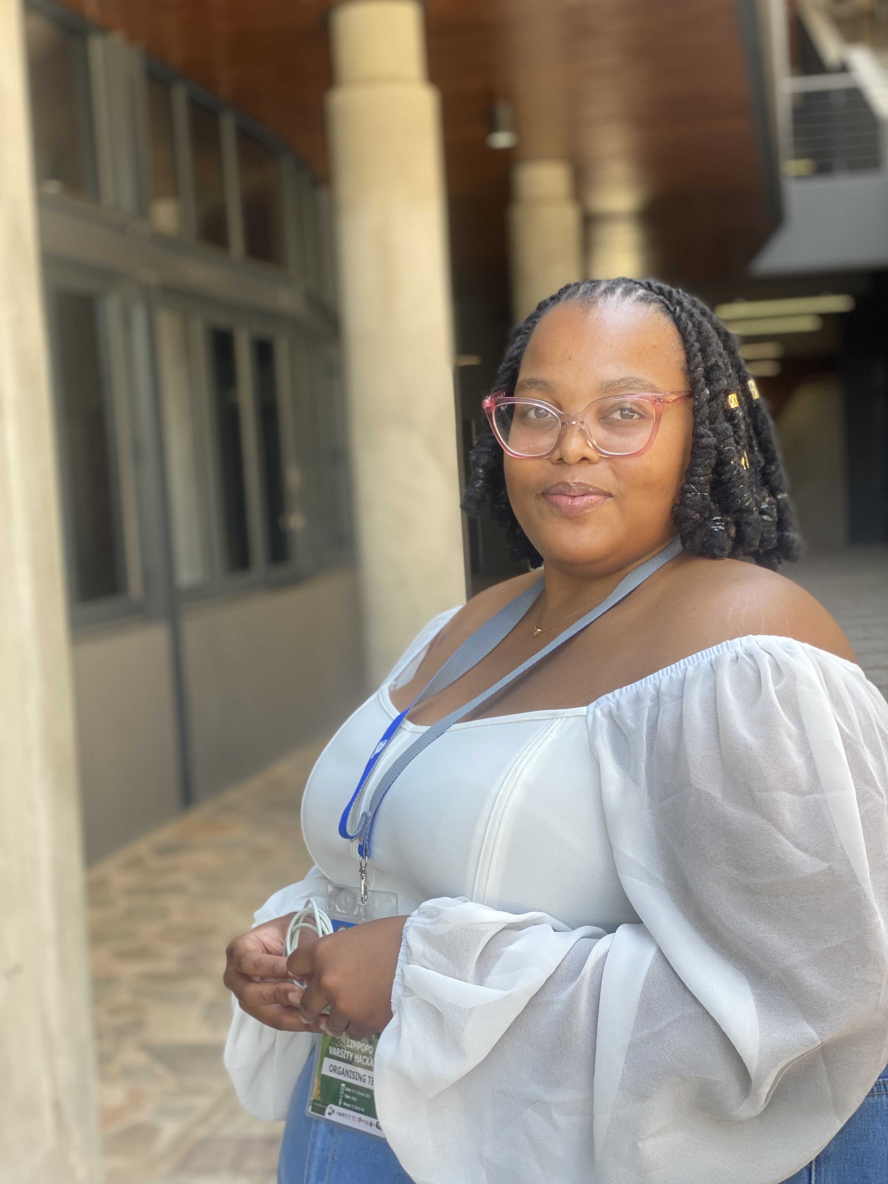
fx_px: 1779
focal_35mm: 52
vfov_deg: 36.8
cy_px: 592
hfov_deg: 28.0
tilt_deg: -2.4
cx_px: 444
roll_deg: +3.4
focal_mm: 6
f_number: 2
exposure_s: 1/122
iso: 32
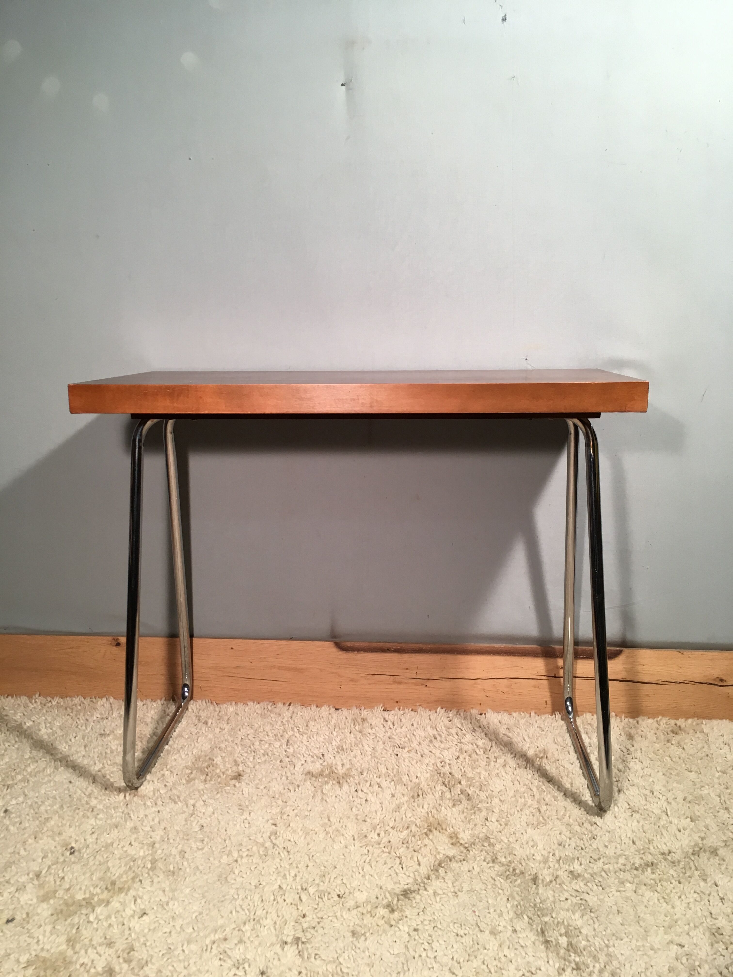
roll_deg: +1.1
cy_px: 488
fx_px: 819
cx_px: 366
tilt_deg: -13.0
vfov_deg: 61.7
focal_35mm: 29
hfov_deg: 48.2
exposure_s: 1/33
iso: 40
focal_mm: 4.15
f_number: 2.2
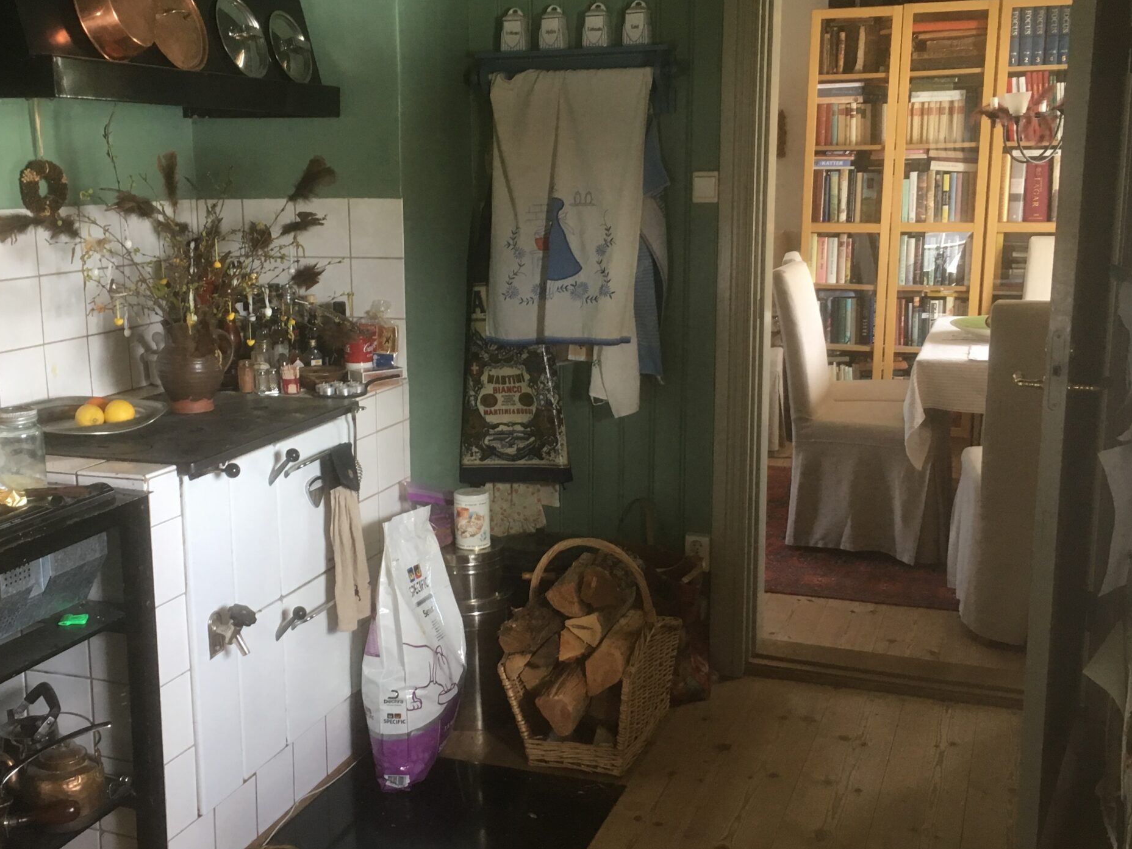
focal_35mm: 40
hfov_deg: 46.7
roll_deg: +0.3
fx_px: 1308
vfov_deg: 36.0
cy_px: 409
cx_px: 484
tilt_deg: -10.2
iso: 125
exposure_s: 1/33
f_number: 2.2
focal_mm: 4.15
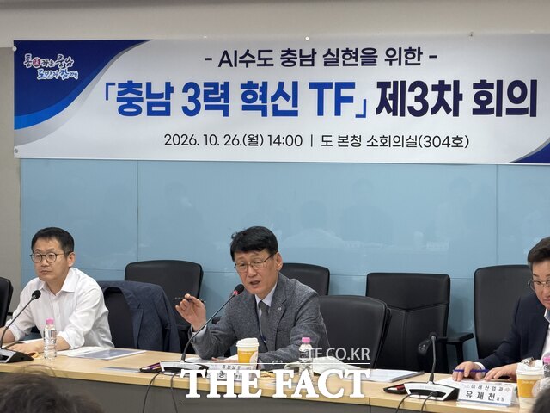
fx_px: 1589
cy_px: 206
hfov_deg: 19.6
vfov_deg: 14.8
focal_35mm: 100
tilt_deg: -1.4
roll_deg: -0.1
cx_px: 275
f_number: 2.8
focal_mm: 16.89
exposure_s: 1/60
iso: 400
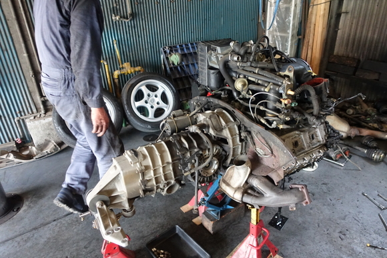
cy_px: 129
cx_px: 194
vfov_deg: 53.2
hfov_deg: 73.7
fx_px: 258
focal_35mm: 24
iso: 2000
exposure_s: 1/200
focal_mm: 8.8
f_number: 1.8
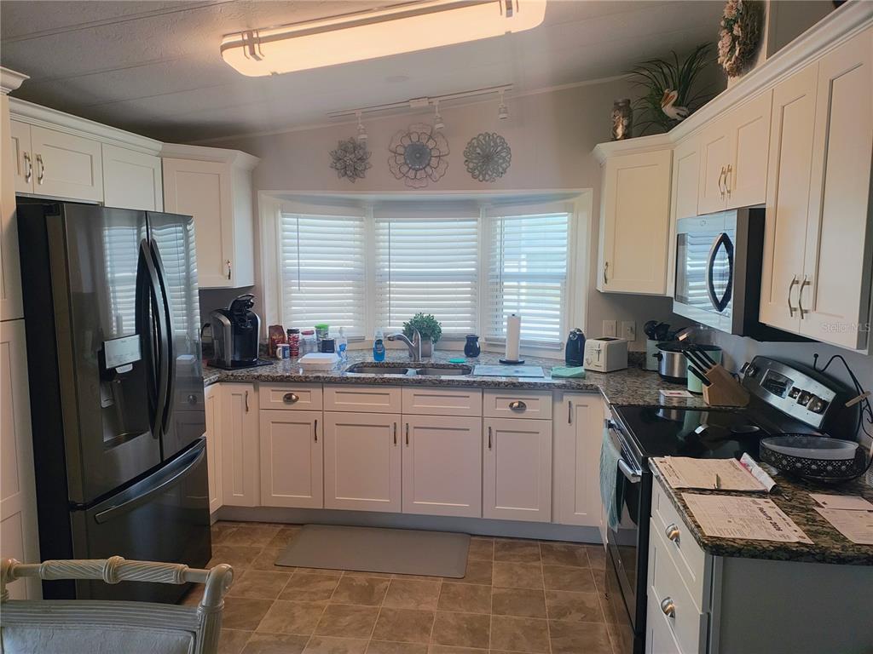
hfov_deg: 69.4
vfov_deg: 54.9
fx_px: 630
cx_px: 436
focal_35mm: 25
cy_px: 327
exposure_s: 1/120
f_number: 1.7
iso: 196
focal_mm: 4.71
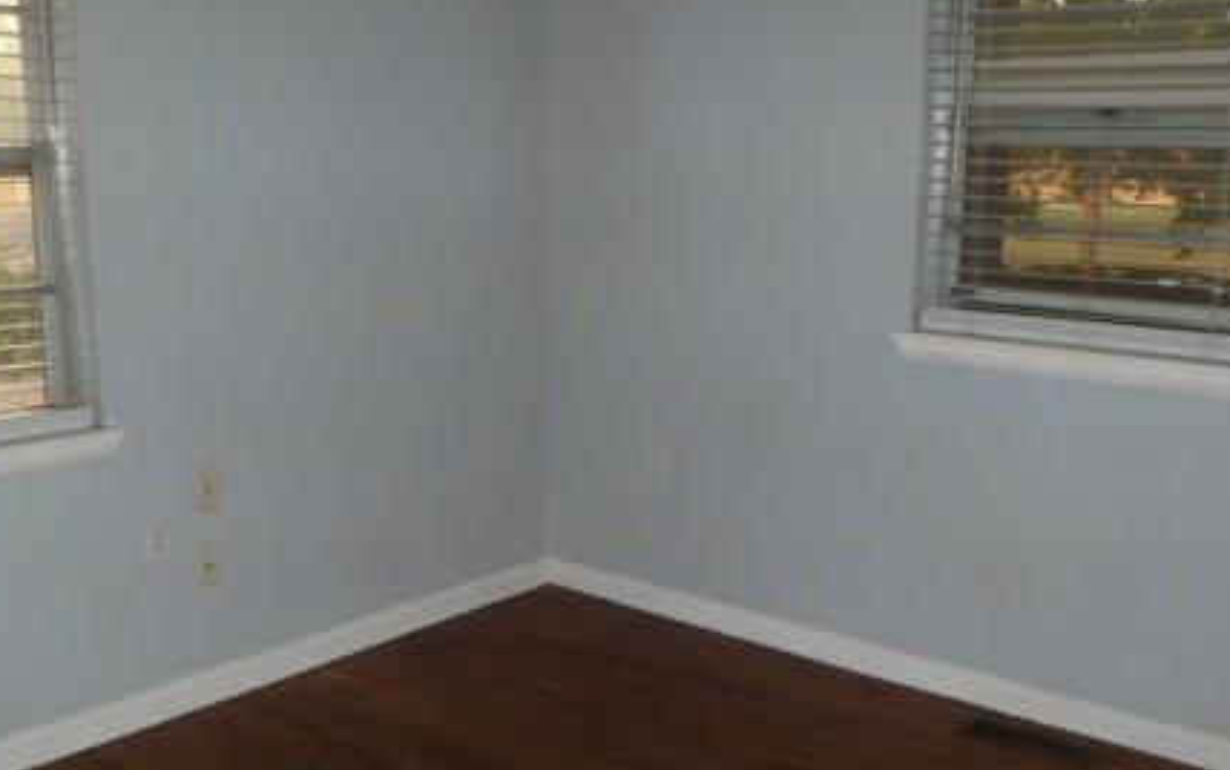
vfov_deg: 33.6
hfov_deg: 51.5
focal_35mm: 38
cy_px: 425
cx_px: 560
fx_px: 1274
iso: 250
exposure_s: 1/60
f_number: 3.3
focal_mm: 4.3
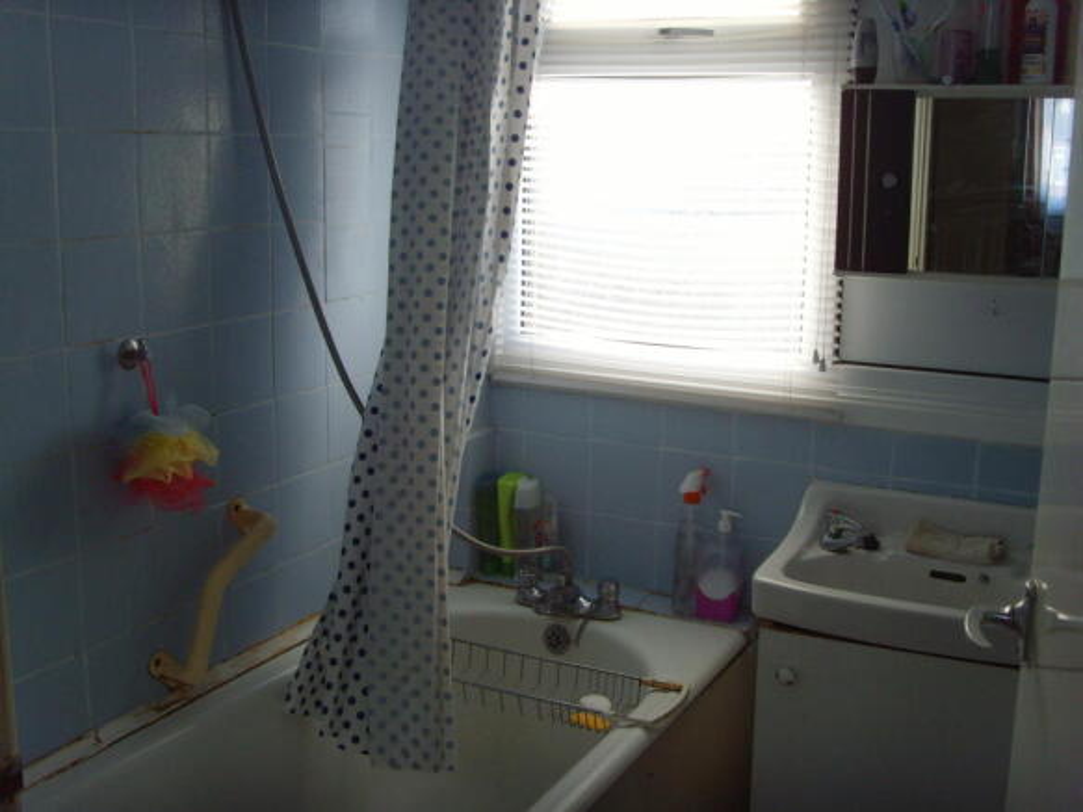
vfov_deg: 36.8
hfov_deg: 47.9
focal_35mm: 39
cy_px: 406
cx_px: 542
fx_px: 1220
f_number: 3.5
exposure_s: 1/45
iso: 120
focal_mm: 6.6
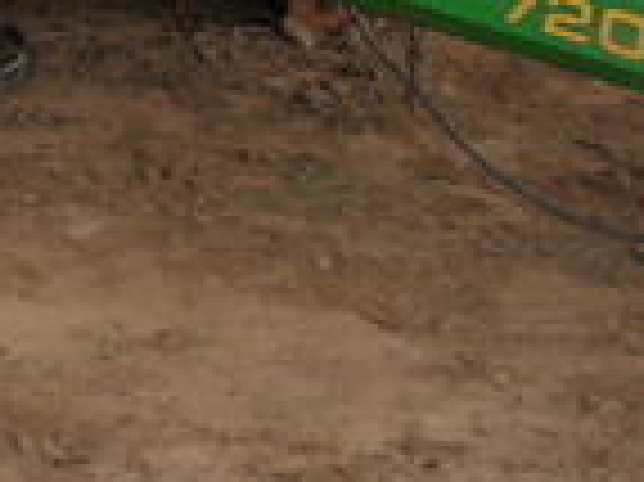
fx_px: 2472
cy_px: -306
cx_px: -522
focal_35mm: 133
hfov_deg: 13.3
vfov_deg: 10.6
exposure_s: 1/500
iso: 80
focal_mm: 6.3
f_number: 3
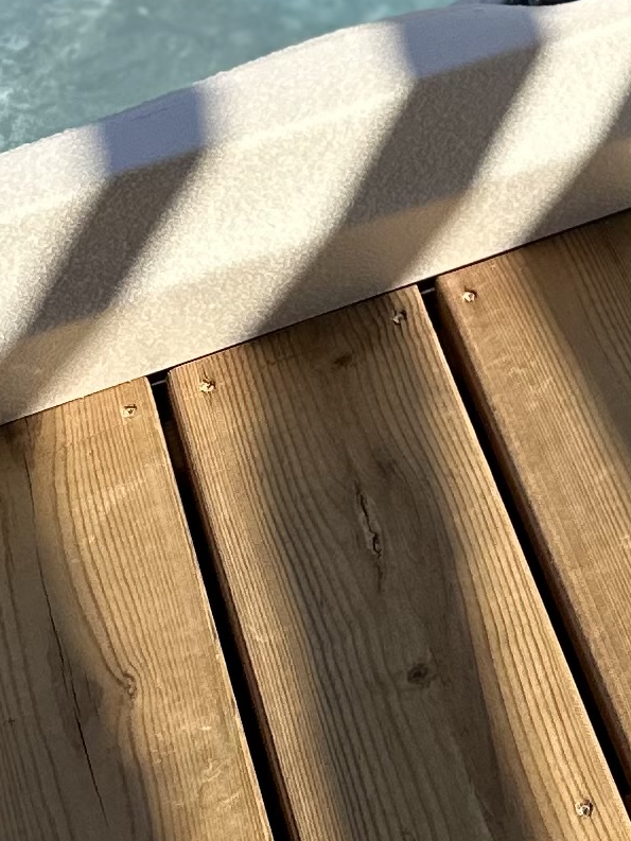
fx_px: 2964
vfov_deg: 12.8
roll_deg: -0.1
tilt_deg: -15.9
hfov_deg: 10.9
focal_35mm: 122
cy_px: -1117
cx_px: 1336
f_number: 1.78
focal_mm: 6.86
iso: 80
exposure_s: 1/1916
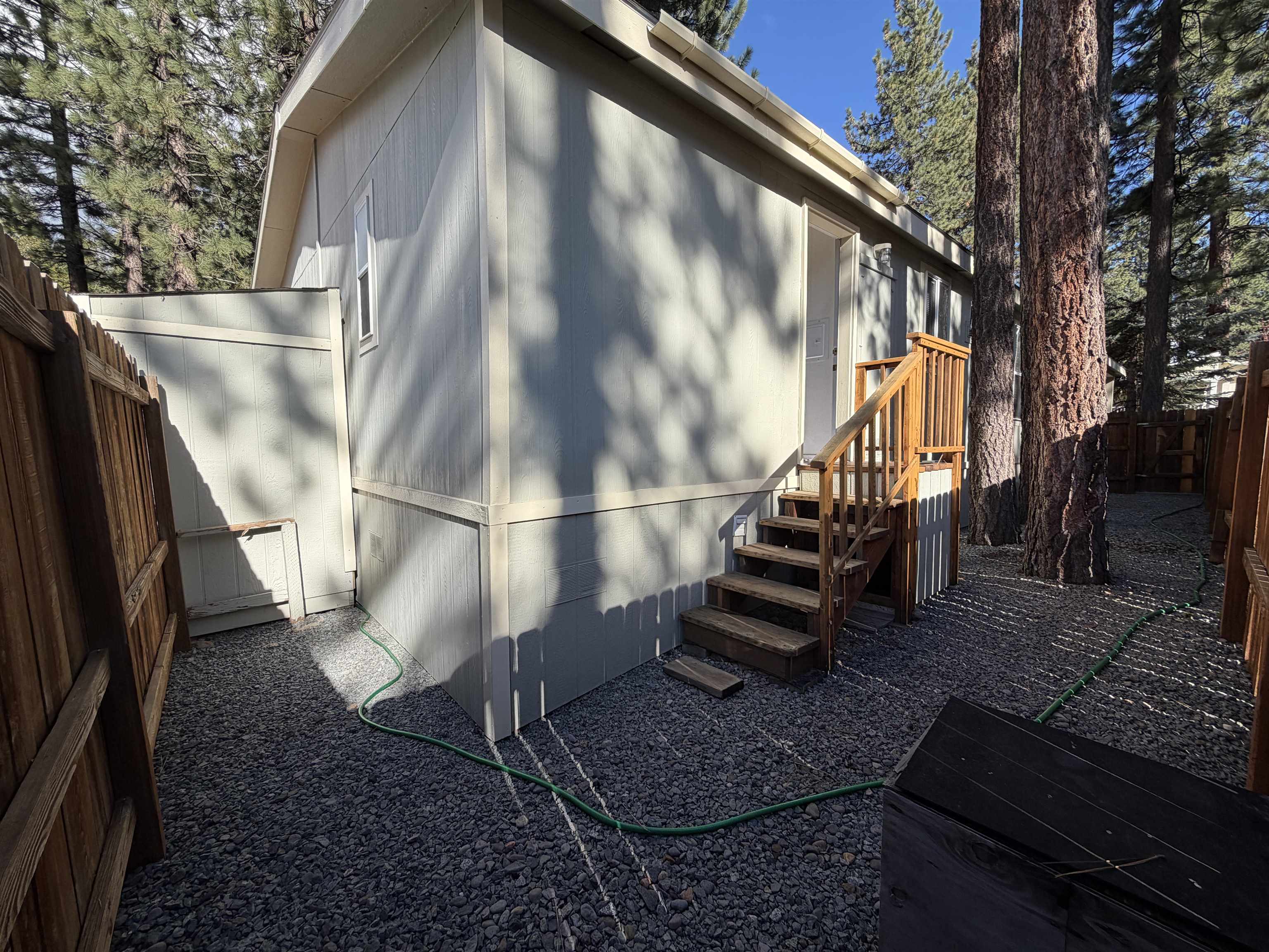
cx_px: 634
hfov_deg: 102.1
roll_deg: -0.1
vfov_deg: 85.7
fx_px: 513
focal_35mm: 14
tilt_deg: -2.6
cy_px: 476
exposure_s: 1/631
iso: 40
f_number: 2.2
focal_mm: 2.22
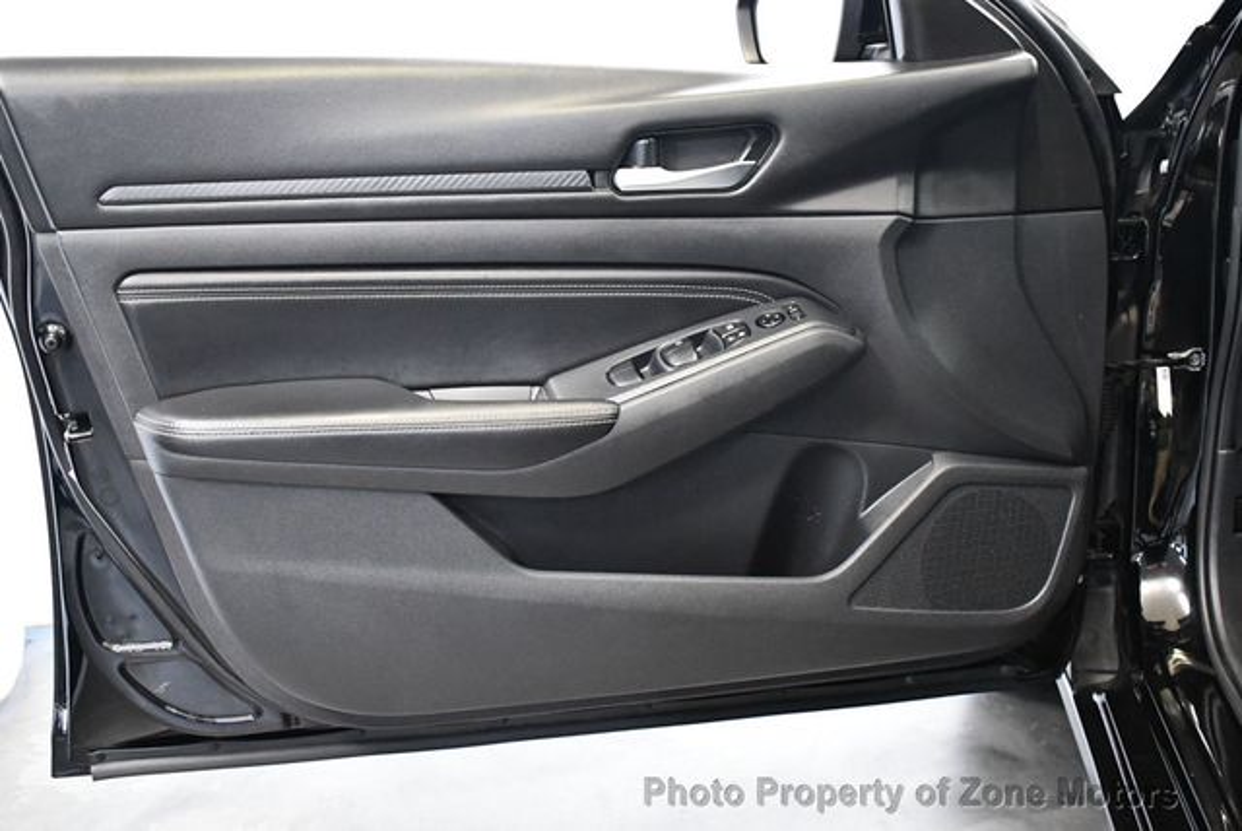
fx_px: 1381
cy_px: 416
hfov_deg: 48.4
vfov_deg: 33.5
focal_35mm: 40
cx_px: 621
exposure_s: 1/60
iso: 5000
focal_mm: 20
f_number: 3.5
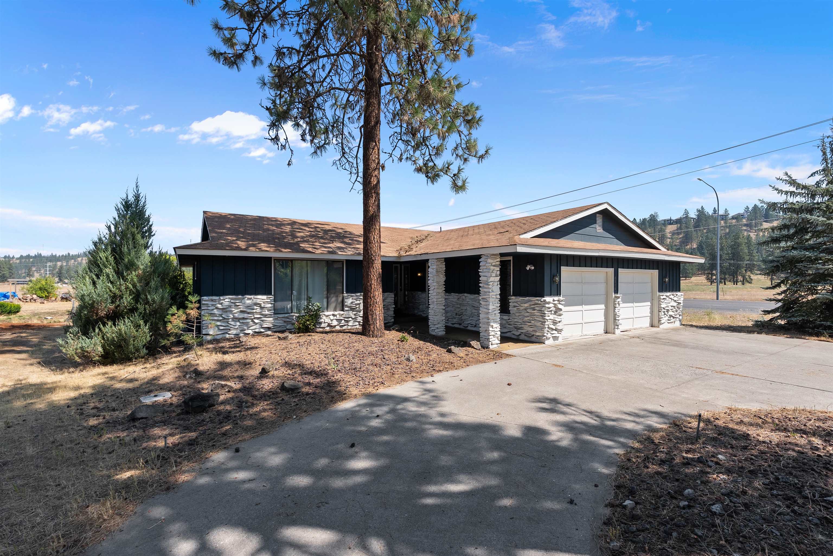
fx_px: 370
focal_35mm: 16
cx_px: 416
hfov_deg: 96.7
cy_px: 278
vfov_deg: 73.8
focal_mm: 16
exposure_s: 1/250
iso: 400
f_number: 8
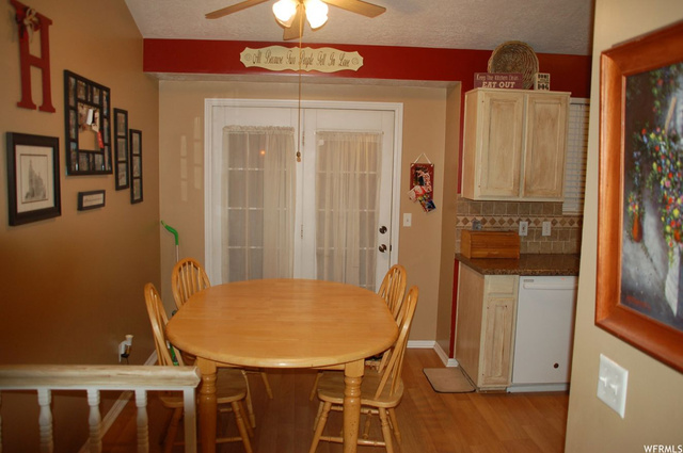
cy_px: 226
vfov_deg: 47.8
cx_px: 342
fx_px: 512
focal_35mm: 27
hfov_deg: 67.4
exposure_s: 1/60
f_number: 3.5
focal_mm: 18
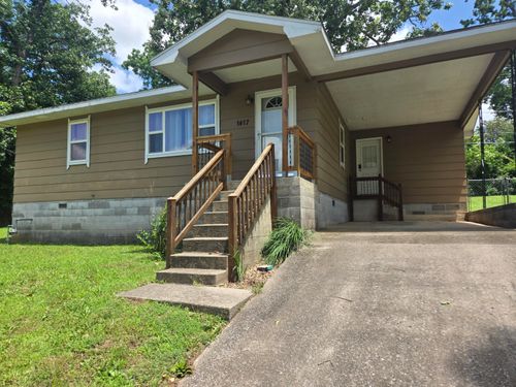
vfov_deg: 58.9
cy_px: 194
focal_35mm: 23
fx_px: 343
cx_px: 258
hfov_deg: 73.9
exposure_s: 1/914
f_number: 1.8
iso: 25
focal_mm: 5.4
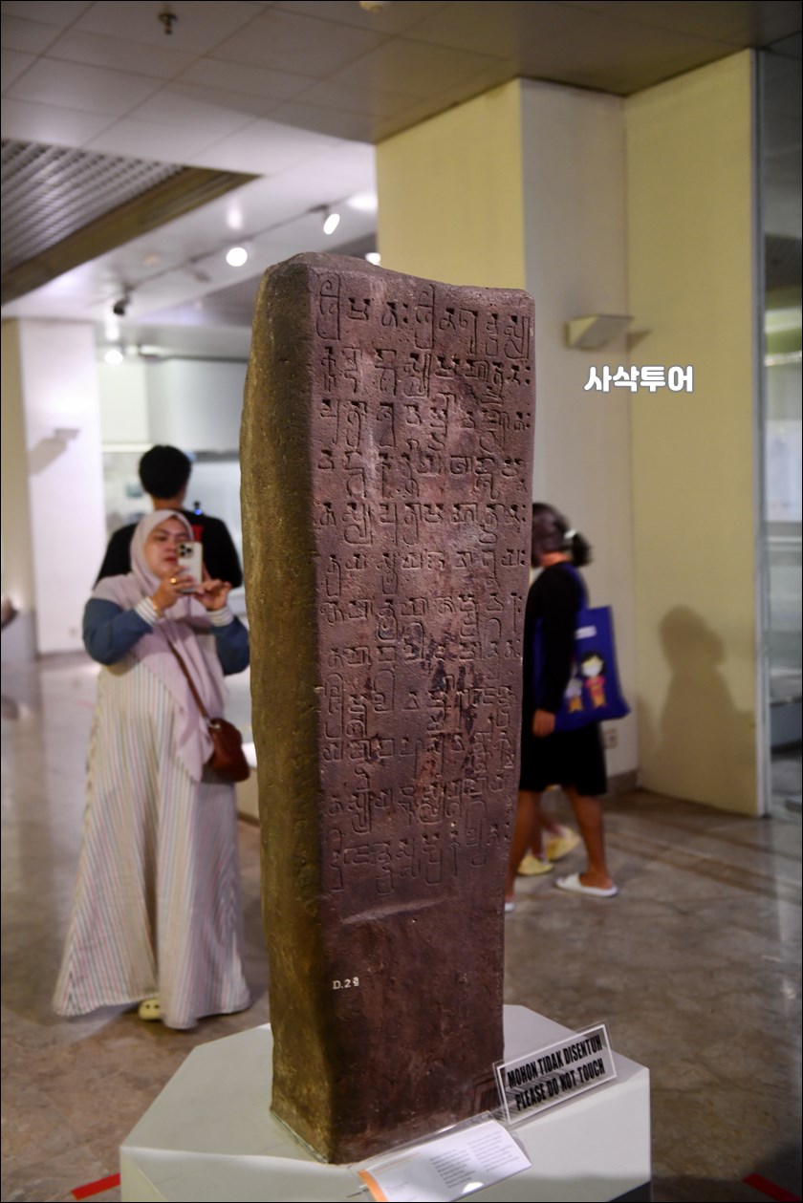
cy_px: 602
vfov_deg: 50.7
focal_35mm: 38
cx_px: 402
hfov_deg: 35.1
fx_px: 1271
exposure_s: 1/15
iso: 1000
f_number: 2.8
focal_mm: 38
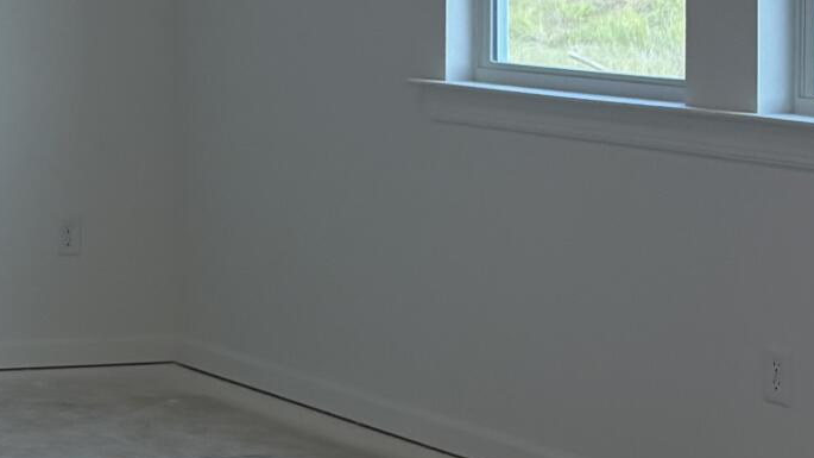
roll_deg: +0.3
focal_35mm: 124
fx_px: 2676
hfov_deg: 15.3
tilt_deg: +0.2
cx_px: -563
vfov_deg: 9.6
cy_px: -90
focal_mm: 5.96
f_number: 1.6
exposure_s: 1/240
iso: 100
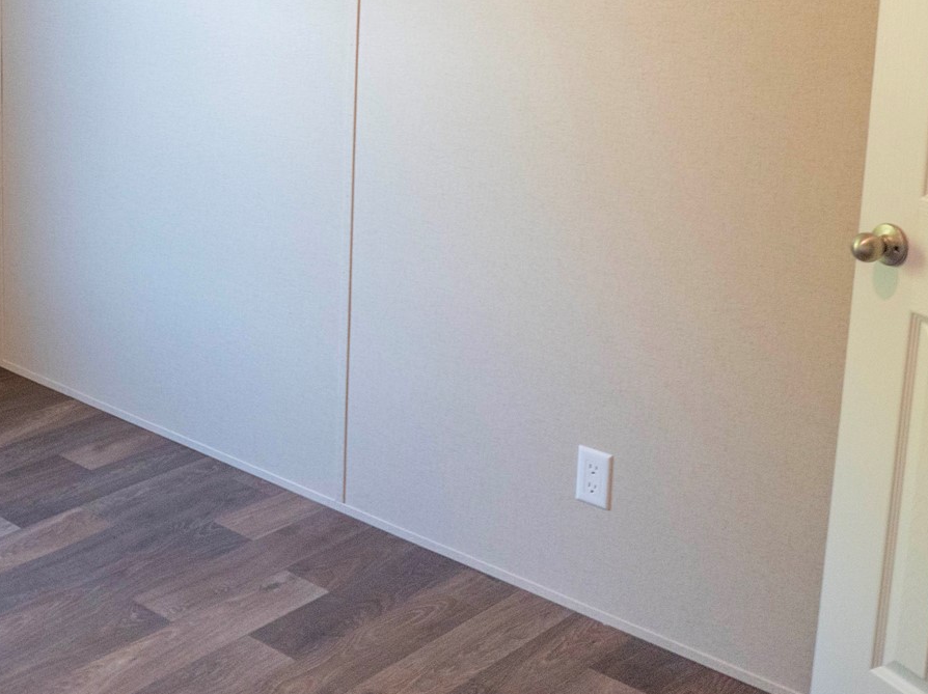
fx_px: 1473
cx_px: -28
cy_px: 78
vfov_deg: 25.7
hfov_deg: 31.9
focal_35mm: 55
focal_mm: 12.29
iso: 160
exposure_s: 1/15
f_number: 2.8
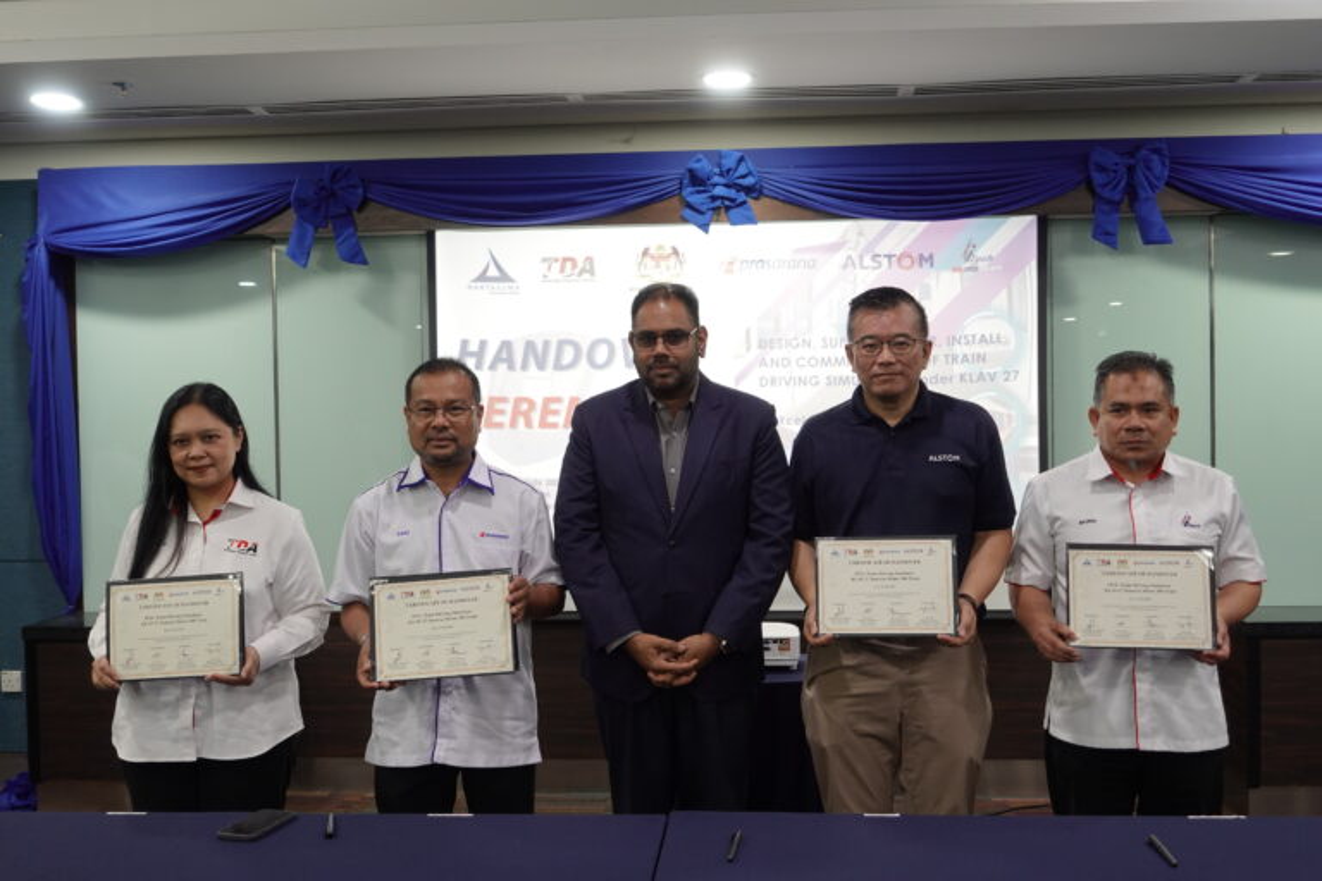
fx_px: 1395
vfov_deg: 35.1
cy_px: 440
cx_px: 661
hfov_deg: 50.7
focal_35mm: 38
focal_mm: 14.68
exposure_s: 1/40
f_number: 2.8
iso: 320
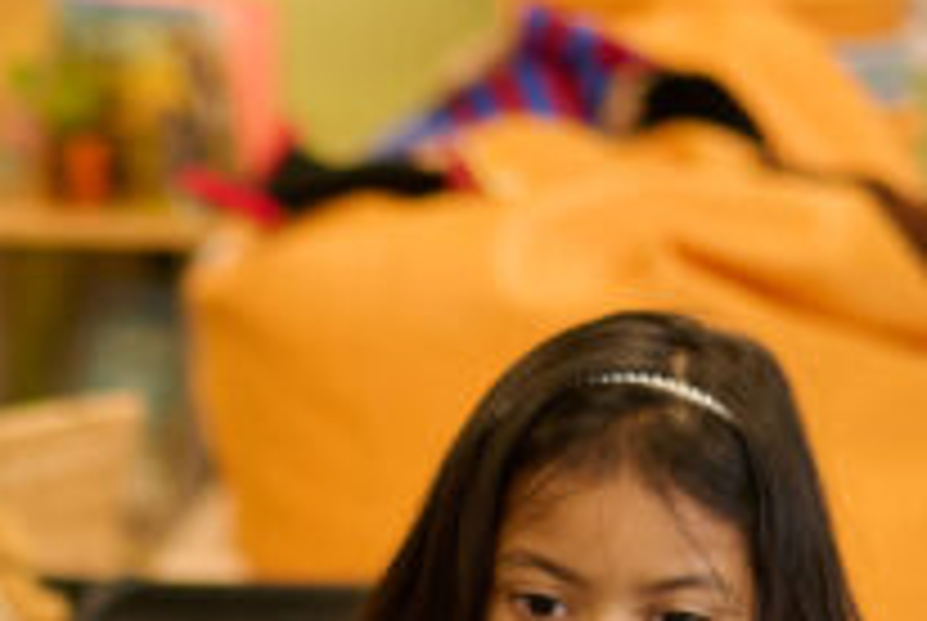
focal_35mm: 248
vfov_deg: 5.5
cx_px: -117
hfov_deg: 8.2
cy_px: 1132
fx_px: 6395
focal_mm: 50
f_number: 1.8
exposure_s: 1/160
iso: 640
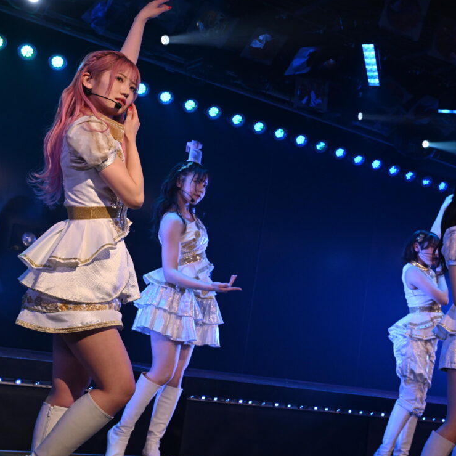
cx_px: 268
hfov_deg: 33.3
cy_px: 213
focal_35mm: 51
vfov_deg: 33.4
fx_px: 760
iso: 2500
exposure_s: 1/640
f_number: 5.6
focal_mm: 37
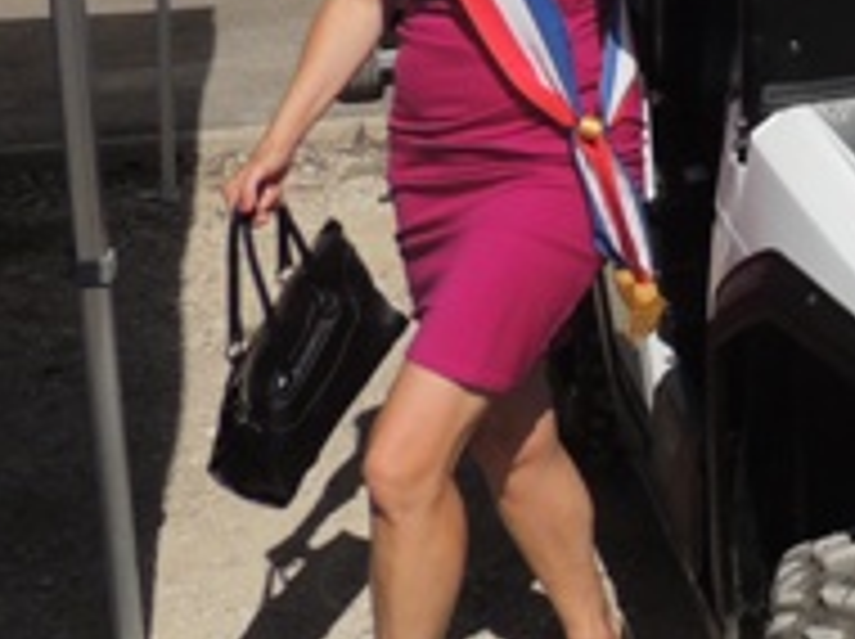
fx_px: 1998
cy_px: -72
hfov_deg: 21.1
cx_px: 1215
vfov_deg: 17.5
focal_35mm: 81
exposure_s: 1/1250
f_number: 4.7
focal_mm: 4.3
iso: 100
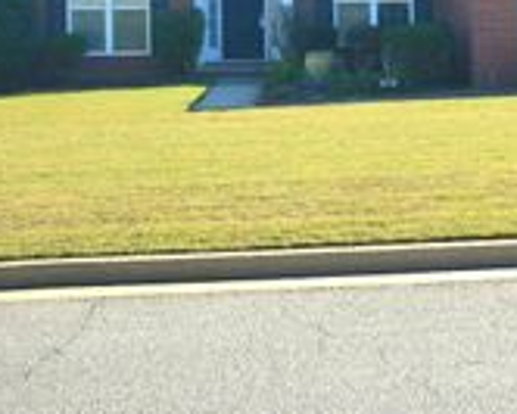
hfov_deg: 16.6
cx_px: 461
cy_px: -67
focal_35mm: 114
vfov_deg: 13.2
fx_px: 1752
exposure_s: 1/1000
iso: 100
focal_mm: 27
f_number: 4
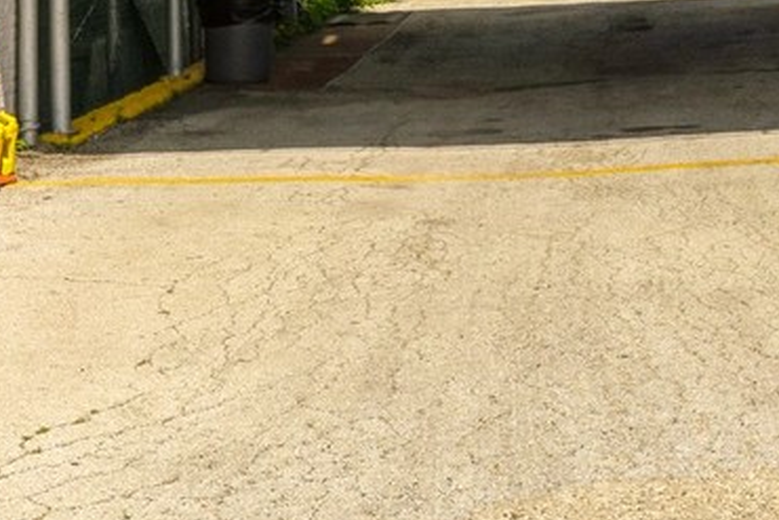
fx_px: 2273
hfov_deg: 18.9
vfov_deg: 12.6
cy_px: -198
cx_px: 802
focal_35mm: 105
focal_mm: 24
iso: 200
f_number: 8
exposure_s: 1/1000
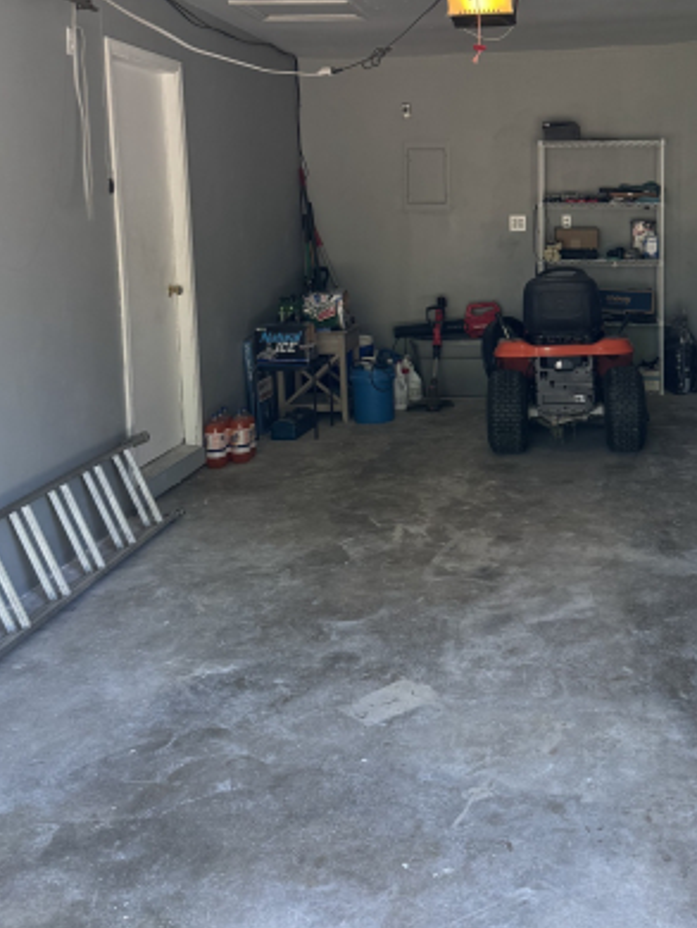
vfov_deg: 44.9
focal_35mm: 41
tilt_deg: -4.8
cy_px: 296
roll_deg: +1.4
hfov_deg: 34.6
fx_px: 1100
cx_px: 500
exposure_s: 1/121
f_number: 1.78
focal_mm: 6.76
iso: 80
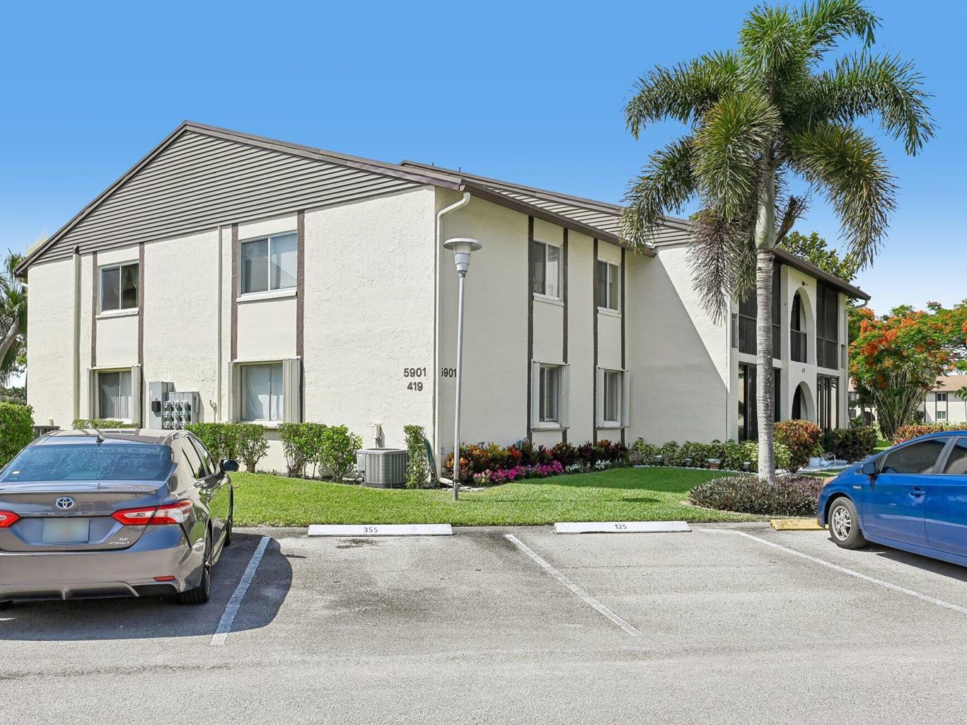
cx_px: 455
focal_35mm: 28
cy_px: 363
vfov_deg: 50.4
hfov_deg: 64.2
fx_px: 770
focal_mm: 24.5
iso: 200
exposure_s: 1/1000
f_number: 8
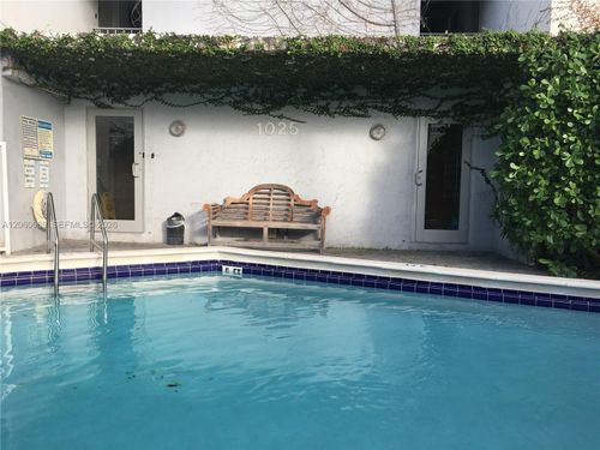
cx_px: 300
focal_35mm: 29
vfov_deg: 48.2
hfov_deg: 61.7
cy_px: 225
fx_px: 503
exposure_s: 1/297
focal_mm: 4.15
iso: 25
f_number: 2.2
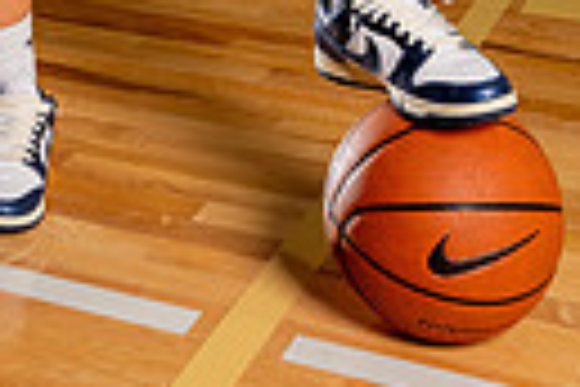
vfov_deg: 11.2
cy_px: -513
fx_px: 1675
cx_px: 94
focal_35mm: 104
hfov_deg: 19.4
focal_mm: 29.7
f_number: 7.1
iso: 640
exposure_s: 1/200
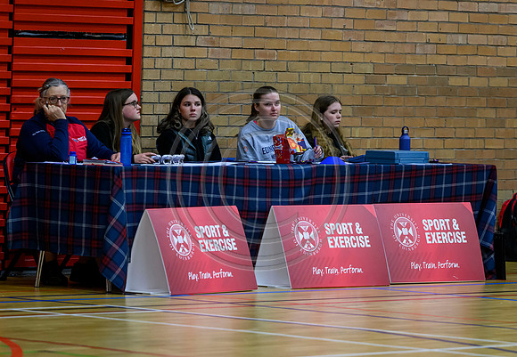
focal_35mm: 266
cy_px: 224
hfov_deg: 7.7
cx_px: 271
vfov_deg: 5.3
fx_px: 3862
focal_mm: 200
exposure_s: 1/800
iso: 4000
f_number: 3.2
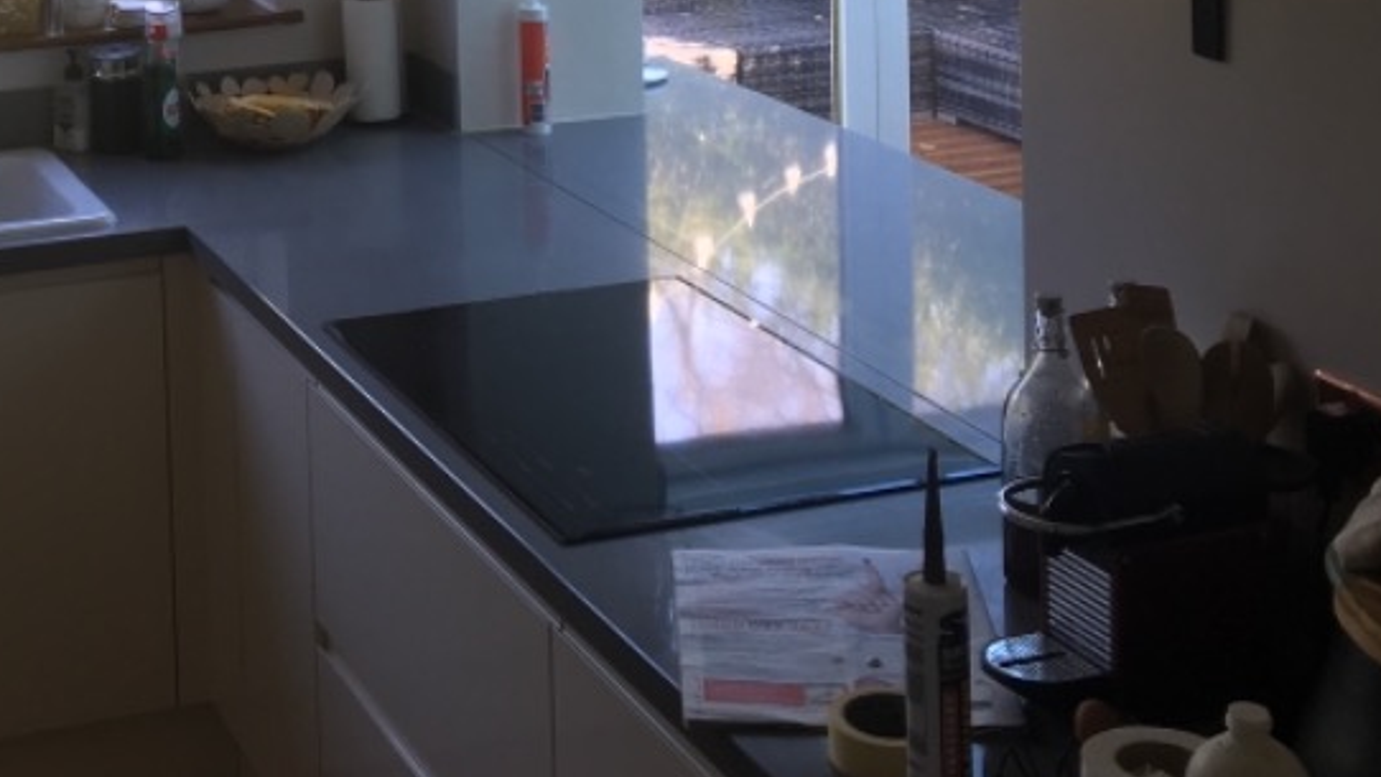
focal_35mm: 70
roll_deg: +1.5
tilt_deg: -2.8
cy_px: -257
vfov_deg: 16.2
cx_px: 288
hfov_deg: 29.5
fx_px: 2564
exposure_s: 1/50
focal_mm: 4.15
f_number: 2.2
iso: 25
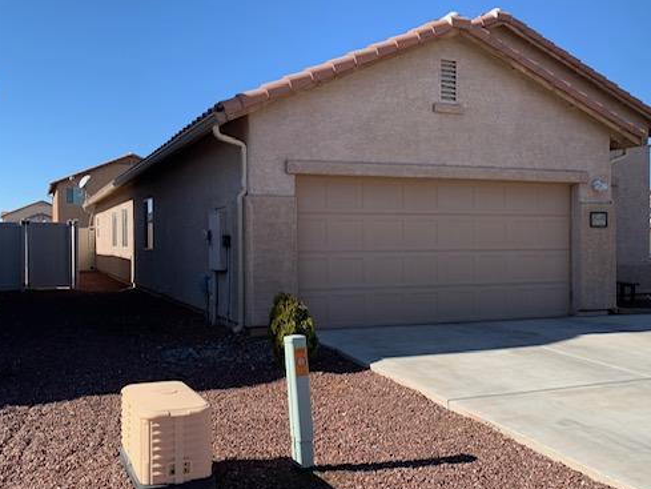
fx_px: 640
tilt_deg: -0.5
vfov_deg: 41.8
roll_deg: +0.1
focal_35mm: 34
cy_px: 250
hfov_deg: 53.8
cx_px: 289
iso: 25
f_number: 1.8
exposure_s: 1/1513
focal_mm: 4.25
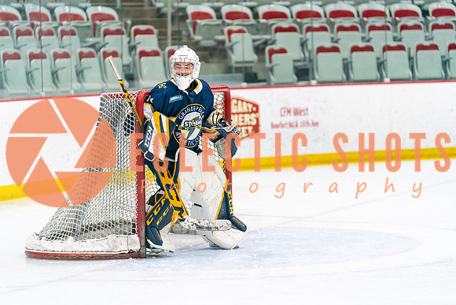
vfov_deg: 8.5
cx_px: 228
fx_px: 2041
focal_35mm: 161
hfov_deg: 12.7
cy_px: 152
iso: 3200
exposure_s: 1/1250
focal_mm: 156
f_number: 2.8
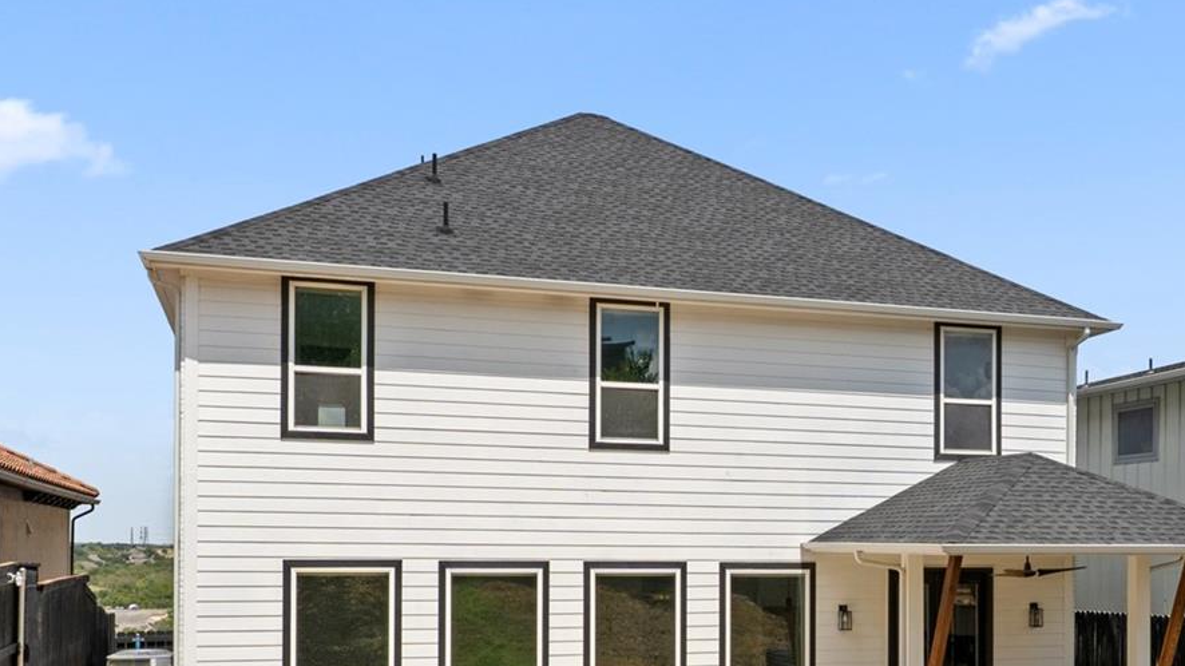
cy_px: 562
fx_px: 1445
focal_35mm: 46
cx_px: 831
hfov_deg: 43.7
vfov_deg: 25.4
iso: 400
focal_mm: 19
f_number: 10
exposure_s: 1/250
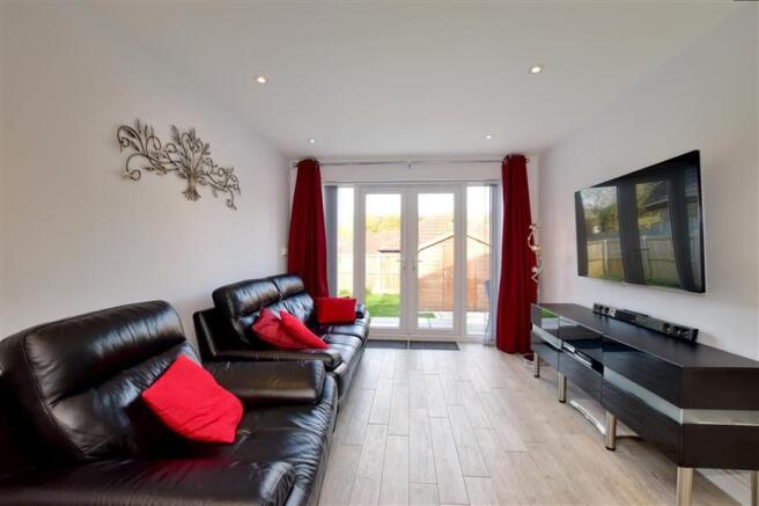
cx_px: 380
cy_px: 253
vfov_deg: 77.3
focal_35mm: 15
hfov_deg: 100.4
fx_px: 316
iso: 400
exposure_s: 1/30
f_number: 11
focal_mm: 10
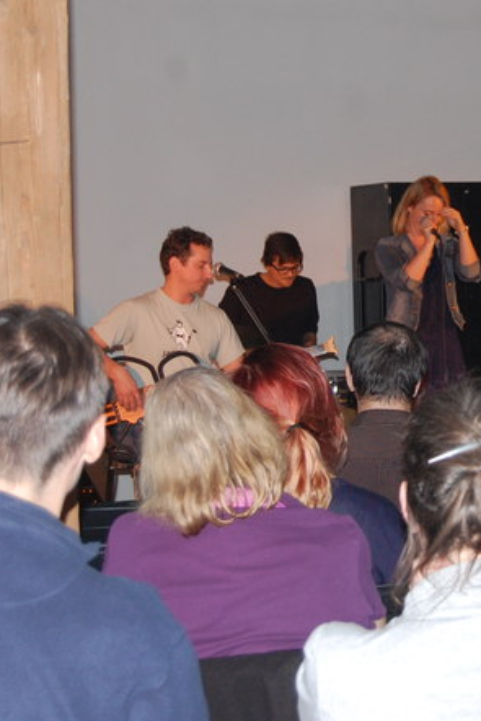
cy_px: 303
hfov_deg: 13.1
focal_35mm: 103
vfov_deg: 19.8
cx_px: 486
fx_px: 2063
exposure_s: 1/60
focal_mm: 38
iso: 800
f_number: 5
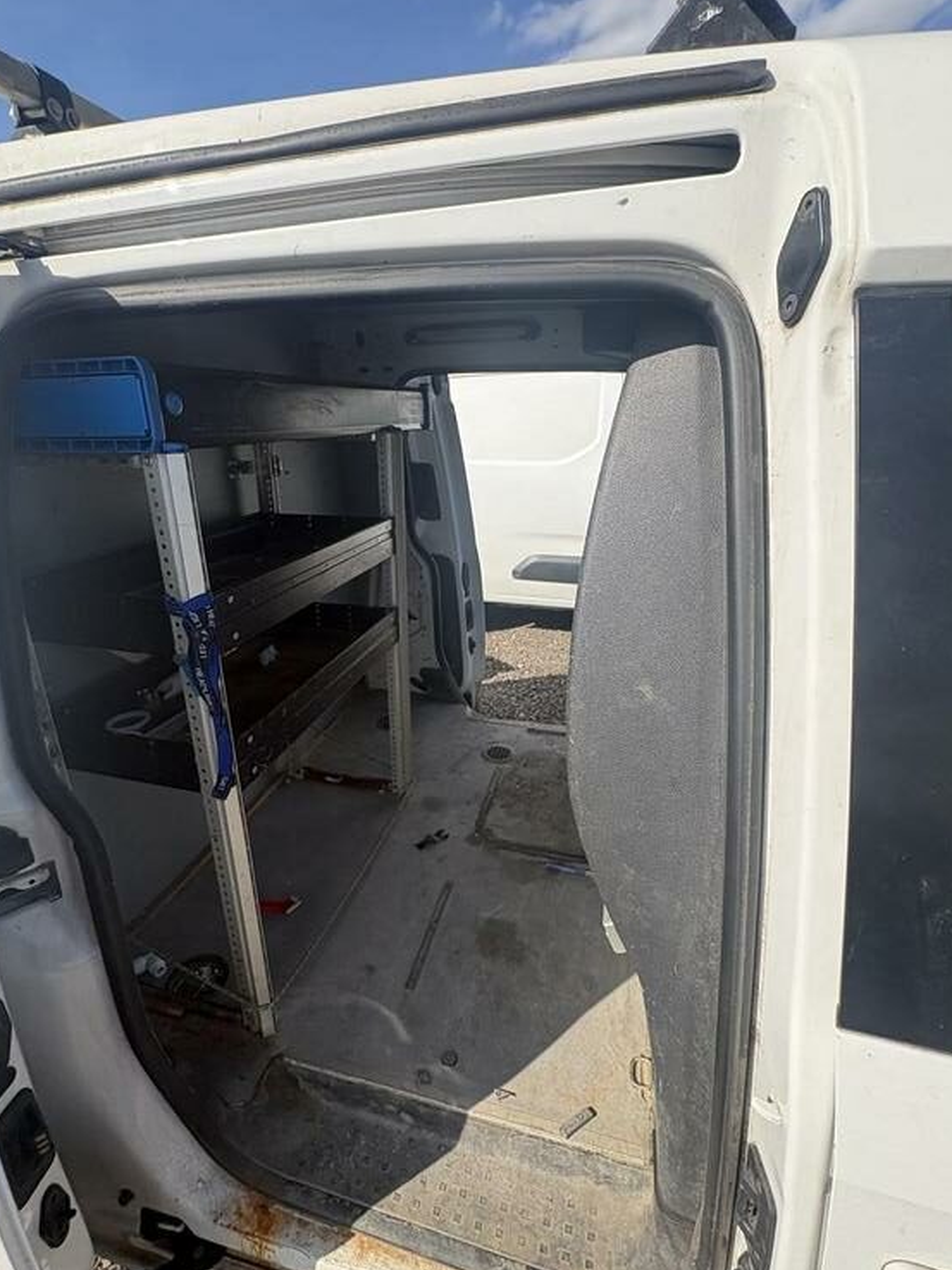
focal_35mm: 17
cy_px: 645
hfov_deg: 74.6
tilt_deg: -18.3
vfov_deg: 91.0
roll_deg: +1.1
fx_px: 624
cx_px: 448
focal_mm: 2.22
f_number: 2.2
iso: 64
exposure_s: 1/1020
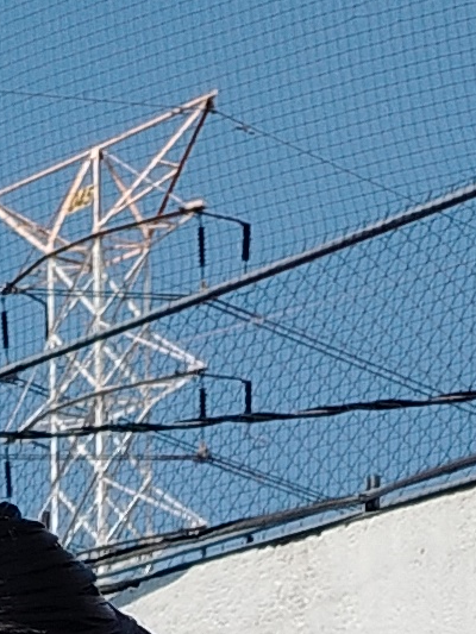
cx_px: -320
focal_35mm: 180
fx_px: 3299
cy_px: 2277
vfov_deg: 8.1
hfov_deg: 8.0
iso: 100
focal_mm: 5.25
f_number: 1.75
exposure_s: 1/1047
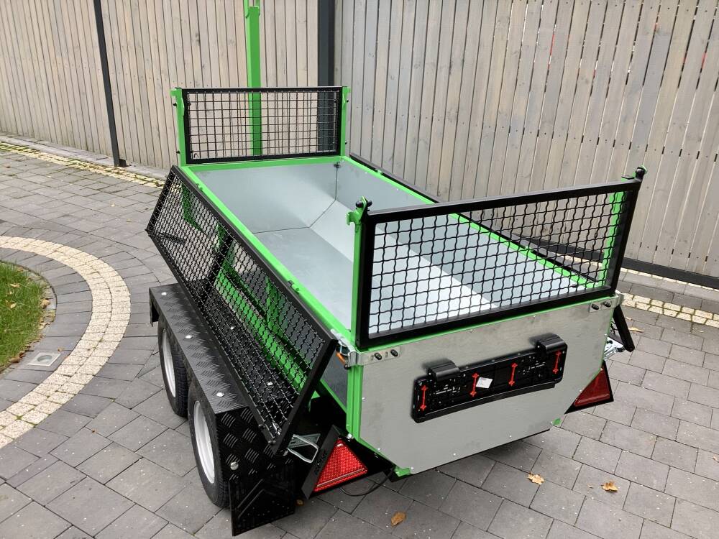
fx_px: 644
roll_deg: -2.2
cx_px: 360
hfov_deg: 58.4
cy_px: 270
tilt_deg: -24.1
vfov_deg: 45.4
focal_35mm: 31
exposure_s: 1/100
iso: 40
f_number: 2.4
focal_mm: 3.3
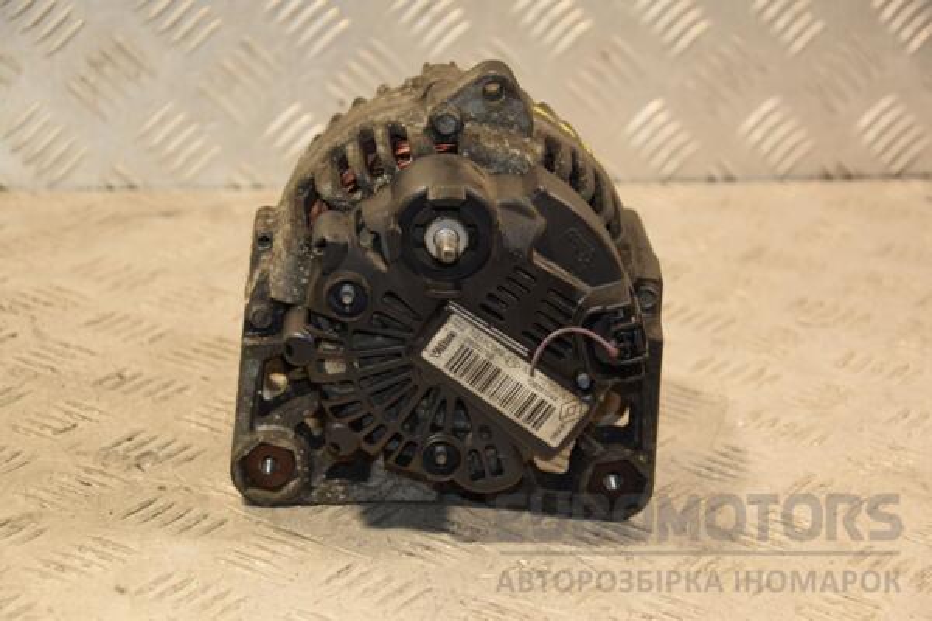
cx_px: 466
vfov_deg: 13.8
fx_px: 2563
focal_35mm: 99
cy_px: 310
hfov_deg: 20.6
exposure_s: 1/125
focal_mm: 66
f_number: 5.3
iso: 800
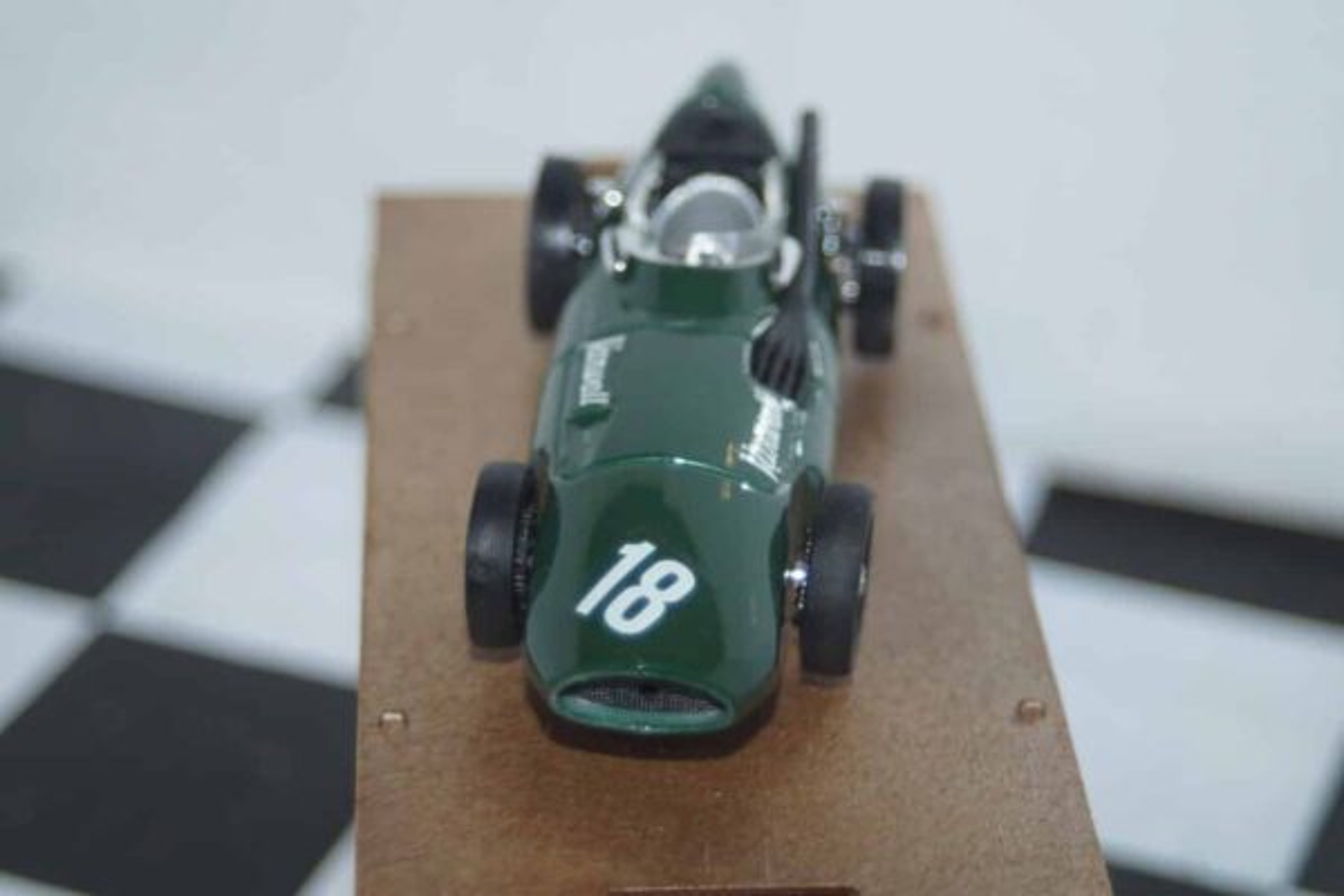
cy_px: 448
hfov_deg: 19.5
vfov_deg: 13.0
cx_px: 672
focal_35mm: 105
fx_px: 3920
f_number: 5.6
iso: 250
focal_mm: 70
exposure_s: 1/160
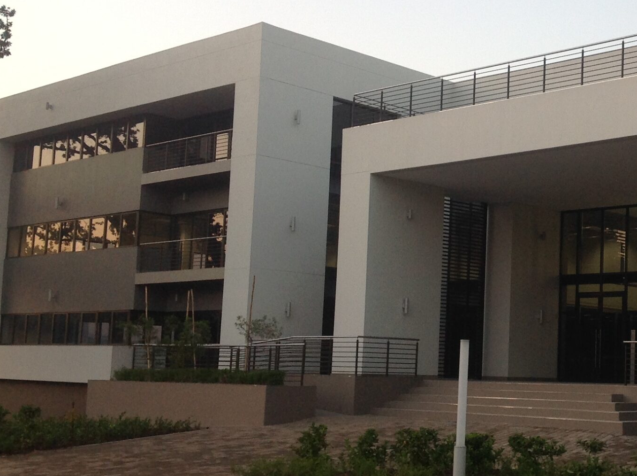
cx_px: 553
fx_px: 1213
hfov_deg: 28.5
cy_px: 252
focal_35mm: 66
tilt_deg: +6.5
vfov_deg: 22.2
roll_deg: -1.7
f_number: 2.4
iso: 64
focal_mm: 4.28
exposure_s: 1/120
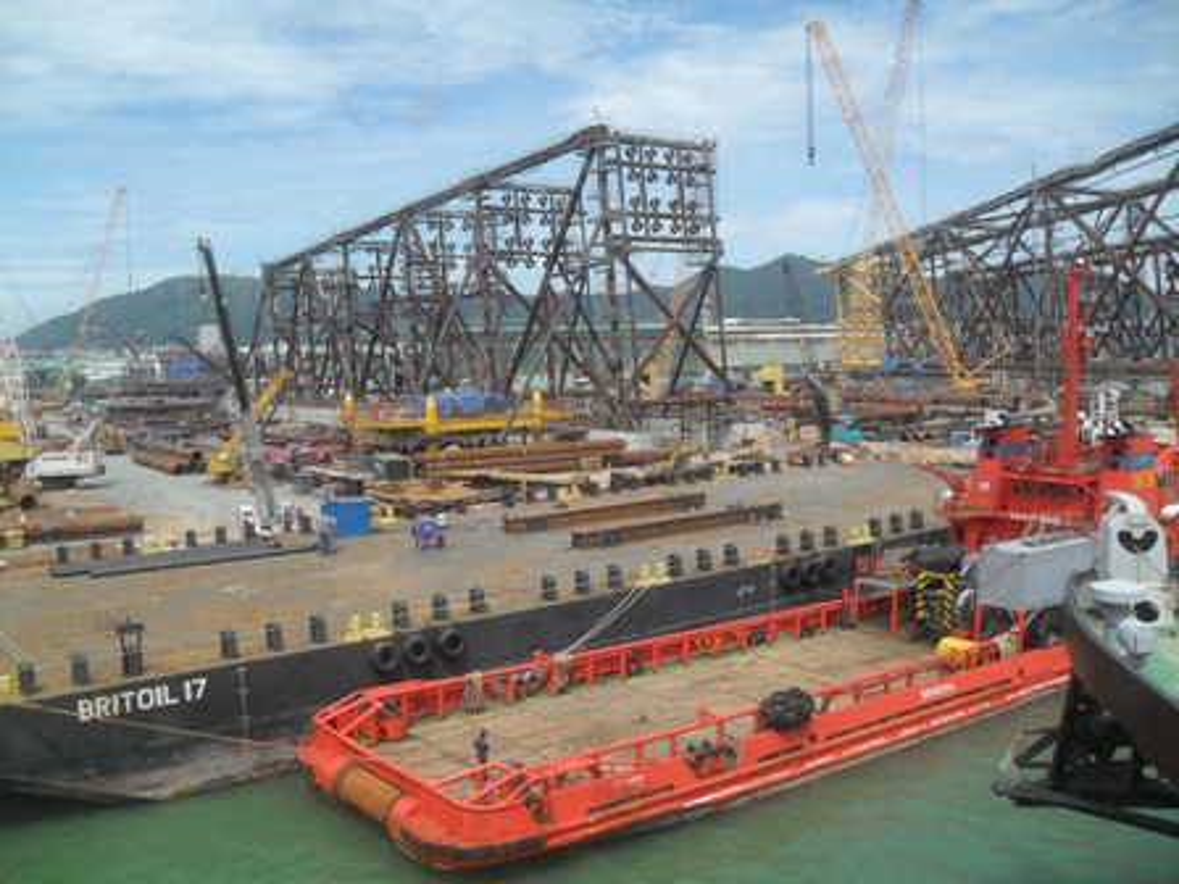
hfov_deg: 52.6
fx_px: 1192
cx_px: 590
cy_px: 442
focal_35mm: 35
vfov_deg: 40.7
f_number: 8.9
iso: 100
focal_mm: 6.2
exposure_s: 1/125
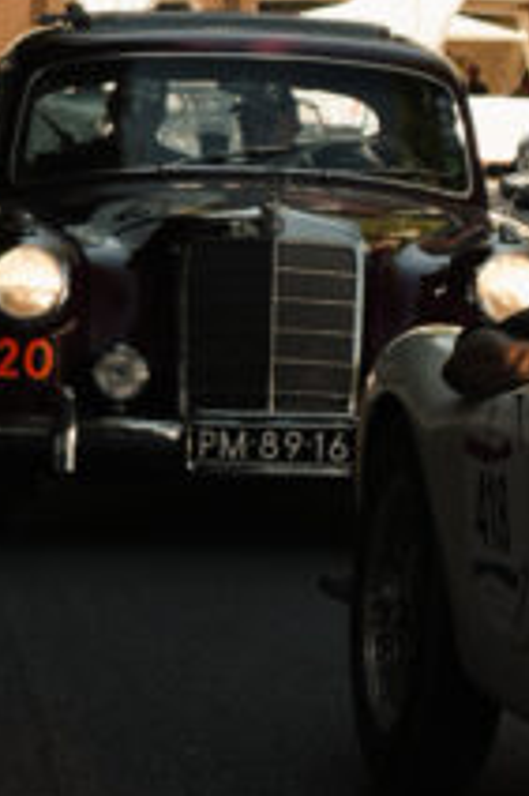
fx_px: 5254
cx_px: 1120
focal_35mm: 238
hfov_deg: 5.6
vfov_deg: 8.6
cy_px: -41
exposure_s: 1/200
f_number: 4
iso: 100
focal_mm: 36
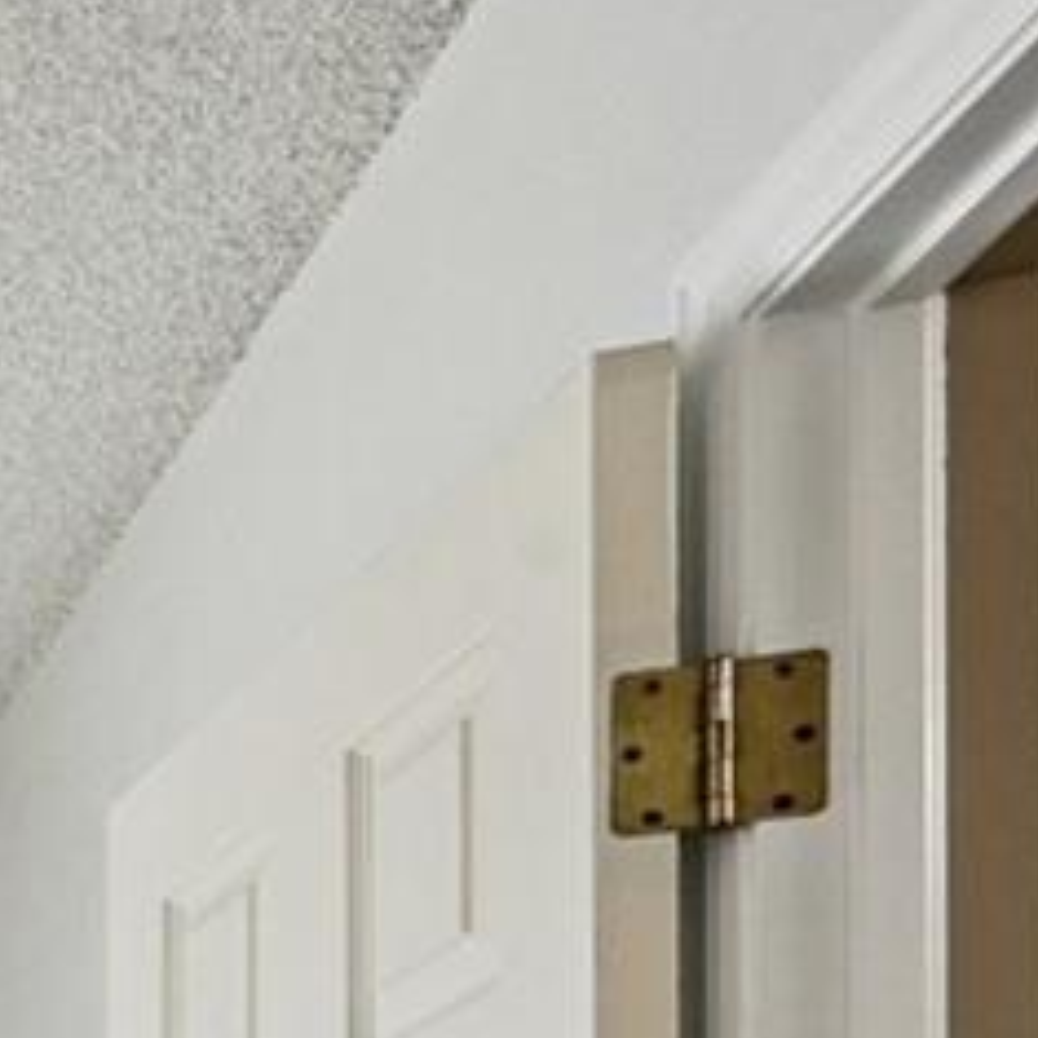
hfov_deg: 11.4
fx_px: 2748
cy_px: 1943
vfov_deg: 17.0
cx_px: -2089
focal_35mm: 81
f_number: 10
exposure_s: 1/30
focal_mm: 14
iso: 400
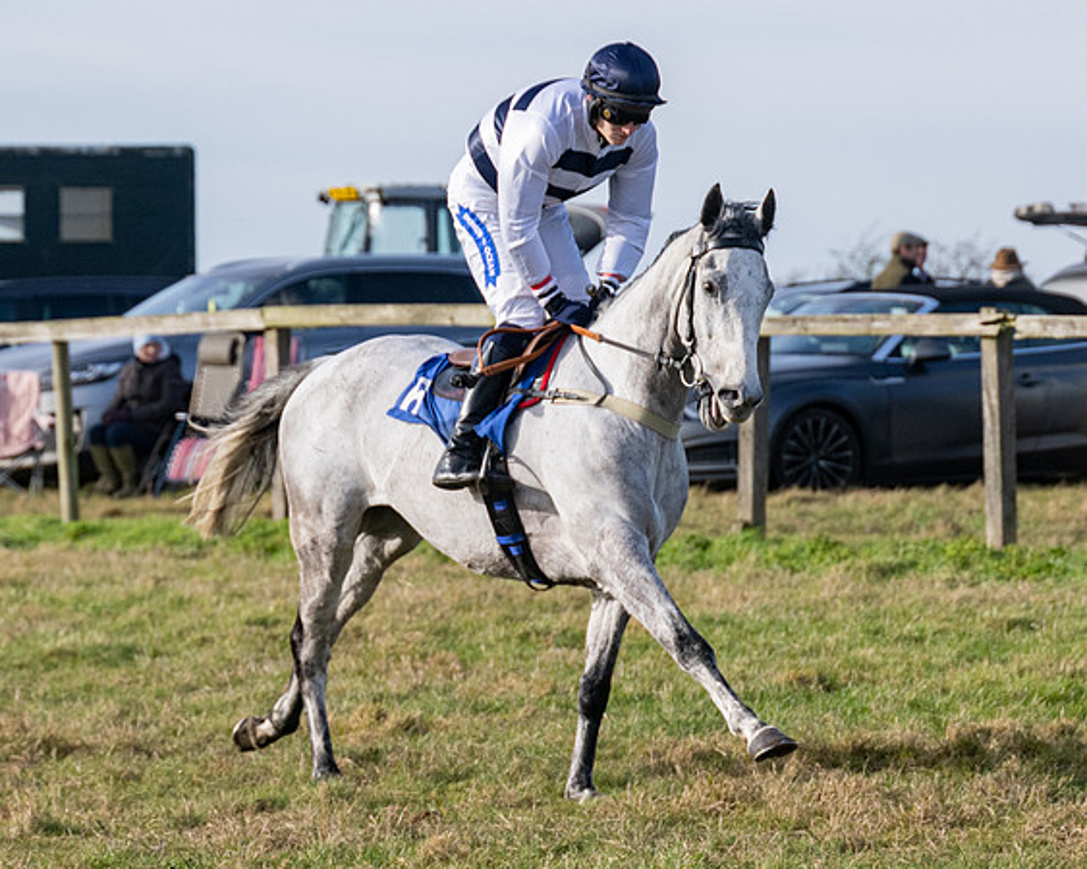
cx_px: 616
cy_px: 502
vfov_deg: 5.8
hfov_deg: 7.2
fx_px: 8637
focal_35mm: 269
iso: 400
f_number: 5
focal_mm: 120
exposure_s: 1/2000
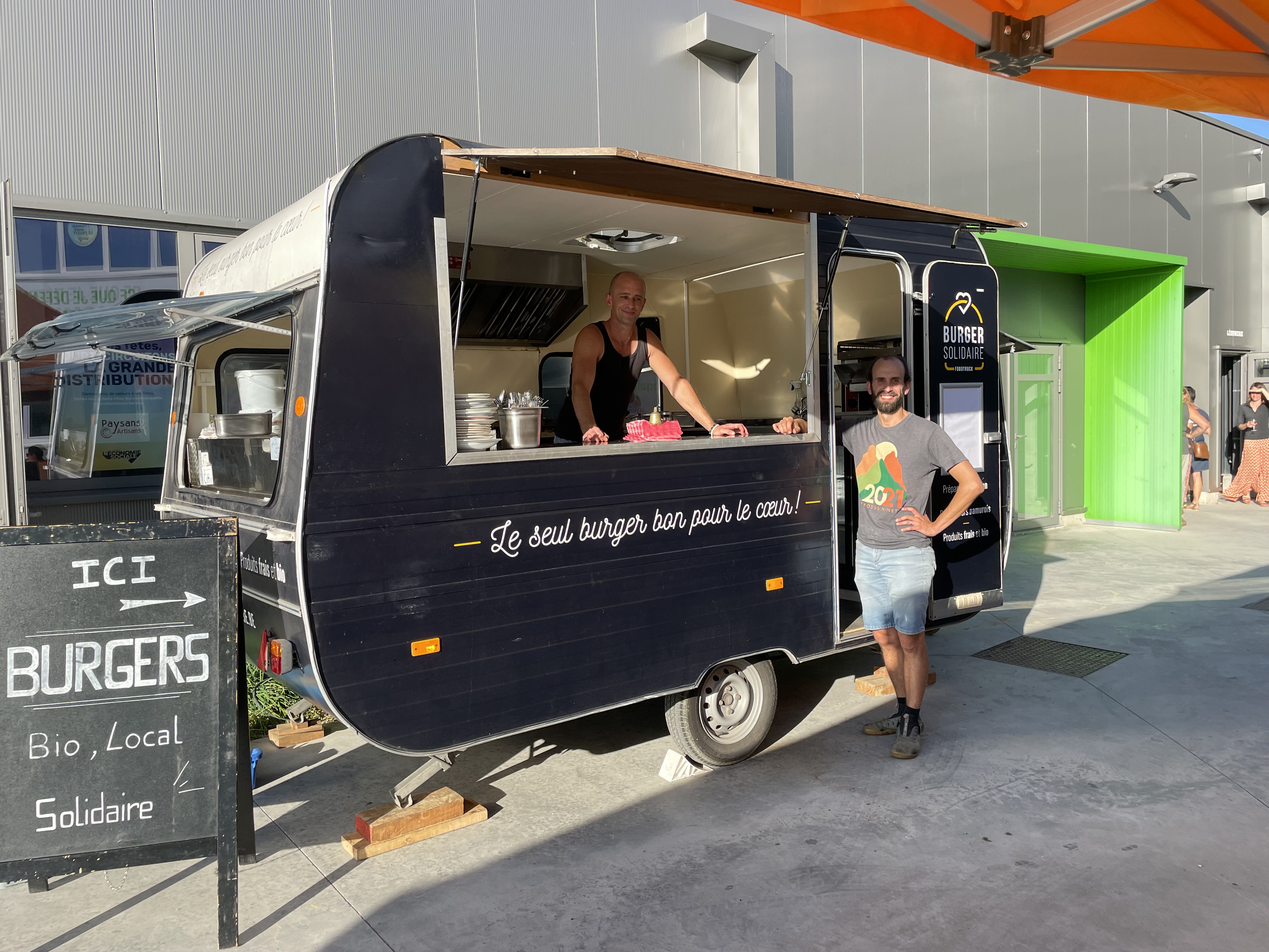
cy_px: 476
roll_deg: +2.1
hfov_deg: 67.3
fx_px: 953
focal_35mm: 26
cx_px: 634
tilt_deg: -2.8
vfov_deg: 53.1
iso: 32
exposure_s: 1/1072
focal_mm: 4.2
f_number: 1.6
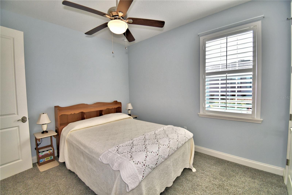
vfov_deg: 77.3
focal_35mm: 15
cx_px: 146
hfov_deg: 100.4
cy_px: 98
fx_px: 122
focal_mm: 10
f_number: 4.5
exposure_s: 1/100
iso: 100
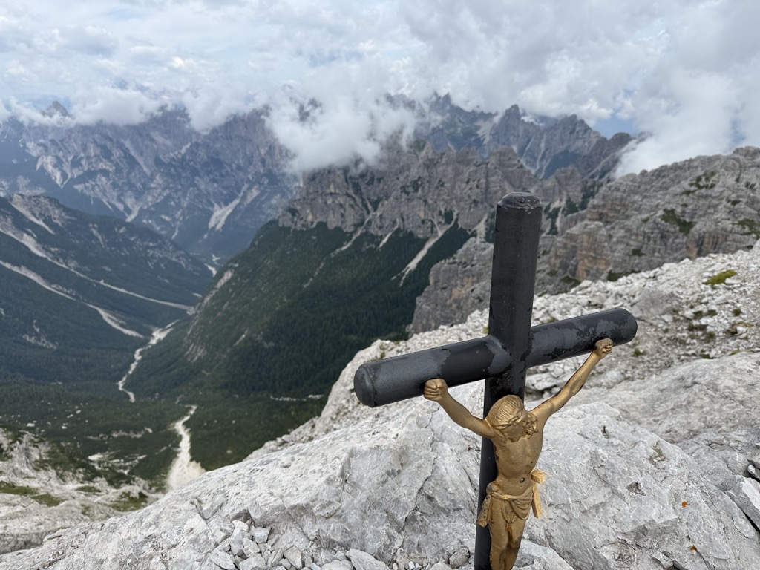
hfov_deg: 71.6
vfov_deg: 56.8
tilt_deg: -20.6
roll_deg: +0.7
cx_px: 380
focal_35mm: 24
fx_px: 527
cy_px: 285
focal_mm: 6.76
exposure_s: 1/3953
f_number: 1.78
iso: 80
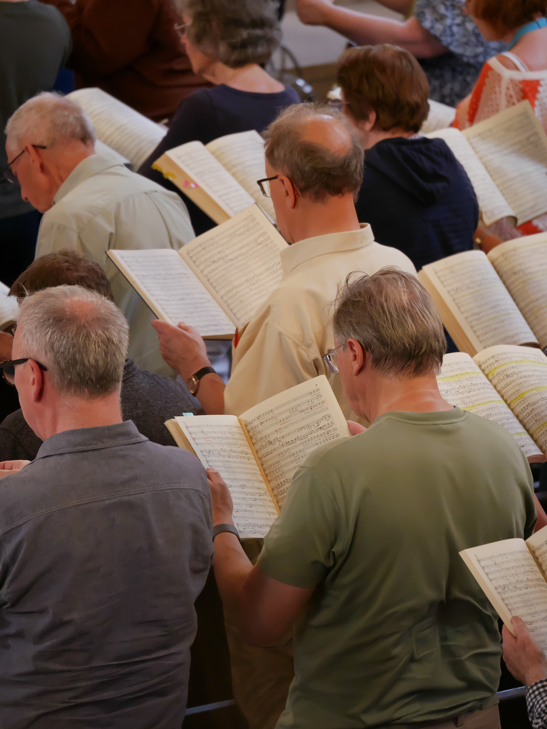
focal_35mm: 278
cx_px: 354
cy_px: 347
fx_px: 5853
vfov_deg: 7.1
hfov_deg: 5.4
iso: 3200
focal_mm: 100
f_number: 2.8
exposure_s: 1/125
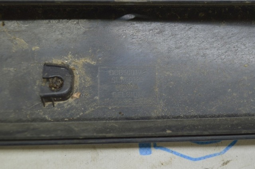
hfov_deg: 42.4
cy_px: 84
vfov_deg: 28.9
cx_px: 128
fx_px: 329
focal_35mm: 46
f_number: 5.6
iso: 400
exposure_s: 1/20
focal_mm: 31
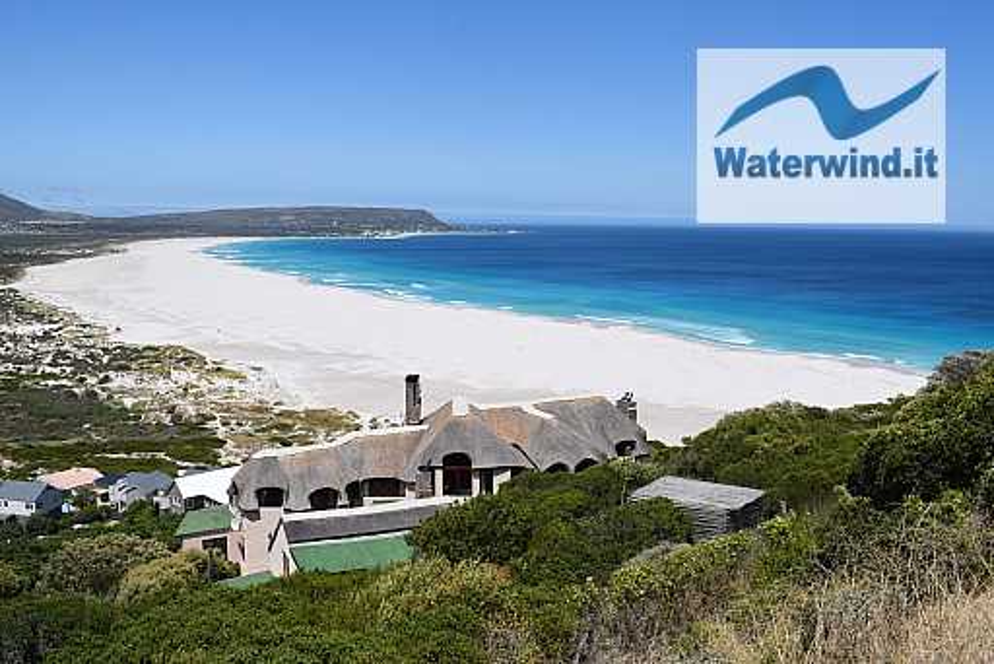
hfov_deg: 59.5
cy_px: 332
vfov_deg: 41.8
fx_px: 870
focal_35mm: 32
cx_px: 497
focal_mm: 21
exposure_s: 1/500
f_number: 11
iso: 200
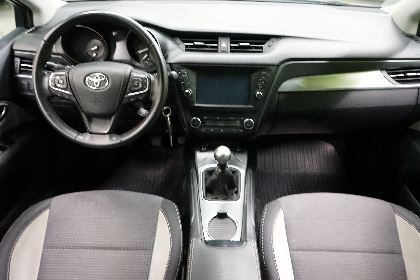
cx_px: 210
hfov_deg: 65.5
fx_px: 327
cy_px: 140
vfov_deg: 46.4
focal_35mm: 28
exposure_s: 1/50
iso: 6400
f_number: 5
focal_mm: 28
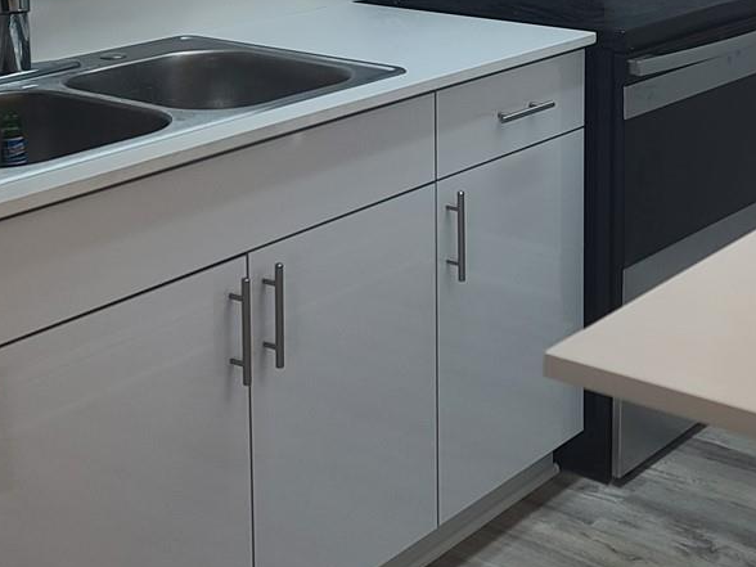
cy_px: -45
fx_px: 1485
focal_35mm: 68
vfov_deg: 20.7
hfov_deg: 28.3
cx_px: 522
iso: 100
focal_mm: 7
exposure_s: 1/59
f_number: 1.8
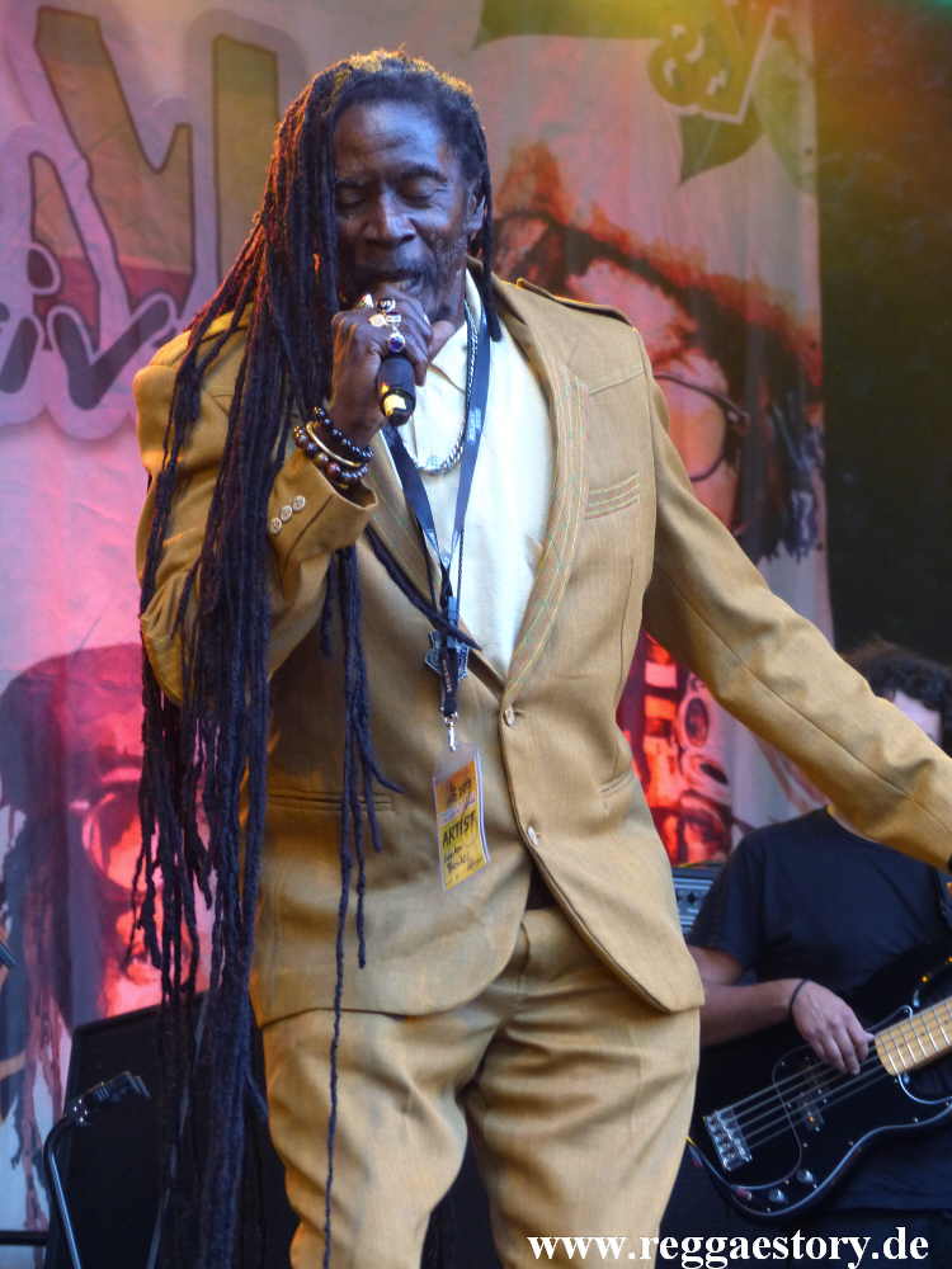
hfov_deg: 10.2
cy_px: 634
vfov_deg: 13.6
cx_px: 476
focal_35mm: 145
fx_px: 5317
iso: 250
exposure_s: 1/80
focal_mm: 26.1
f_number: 2.8
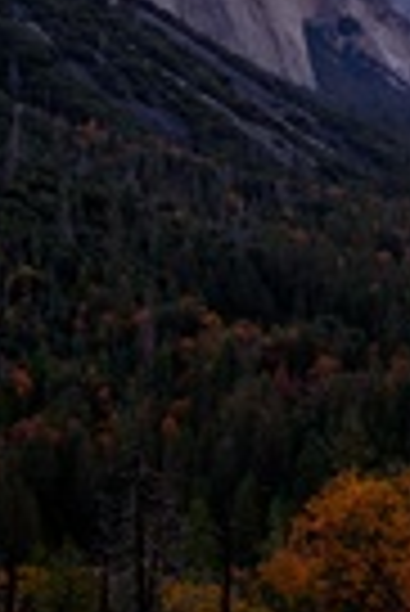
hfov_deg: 14.6
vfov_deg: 20.9
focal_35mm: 92
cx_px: 430
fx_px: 1568
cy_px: -90
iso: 100
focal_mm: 16
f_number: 2.8
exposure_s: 1/160
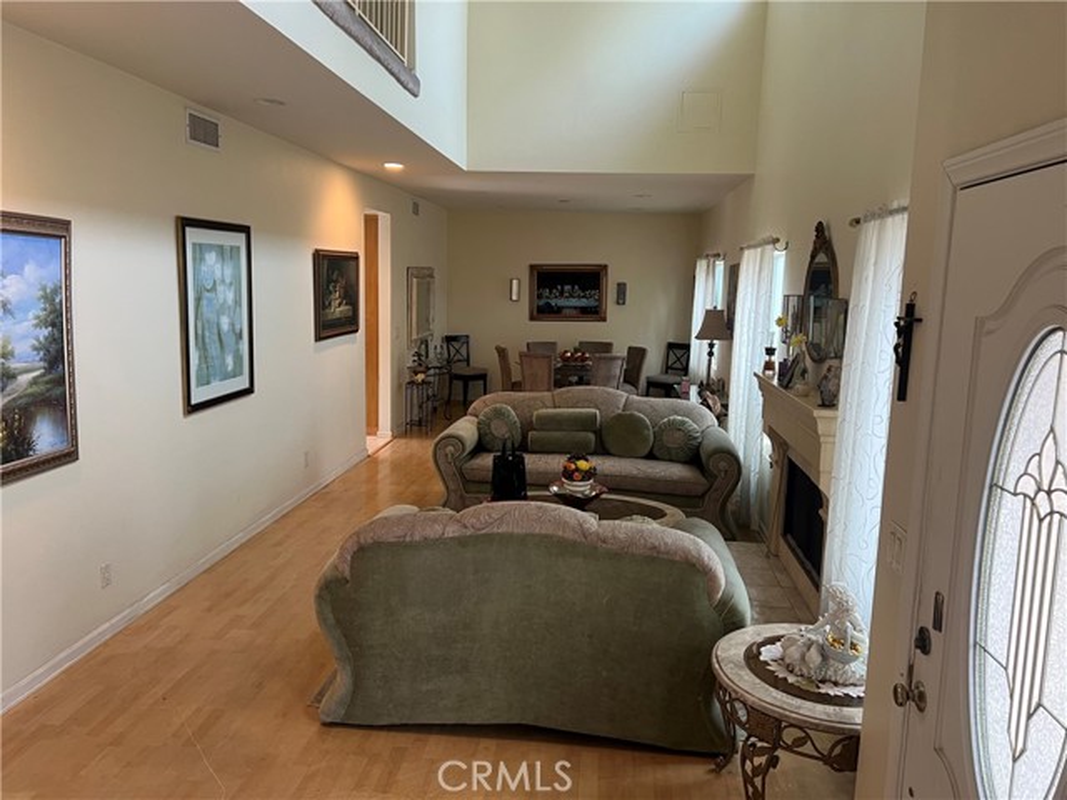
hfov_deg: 67.3
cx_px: 534
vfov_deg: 53.1
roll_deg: -1.5
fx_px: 801
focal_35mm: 26
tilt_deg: -8.5
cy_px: 400
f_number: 1.5
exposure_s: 1/60
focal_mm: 5.7
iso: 160
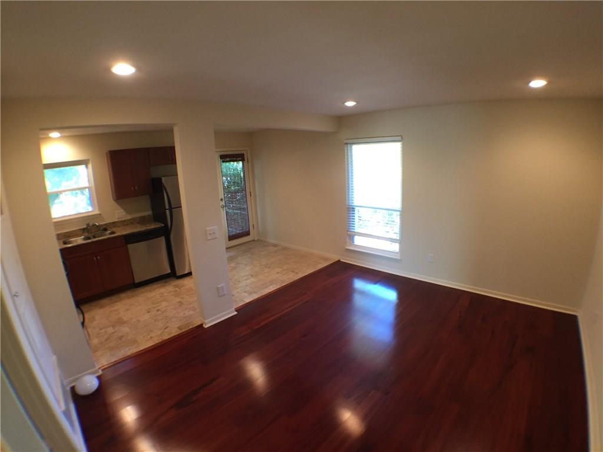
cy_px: 226
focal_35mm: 29
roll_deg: +2.2
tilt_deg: -13.9
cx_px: 302
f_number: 2.2
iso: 125
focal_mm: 4.15
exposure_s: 1/30
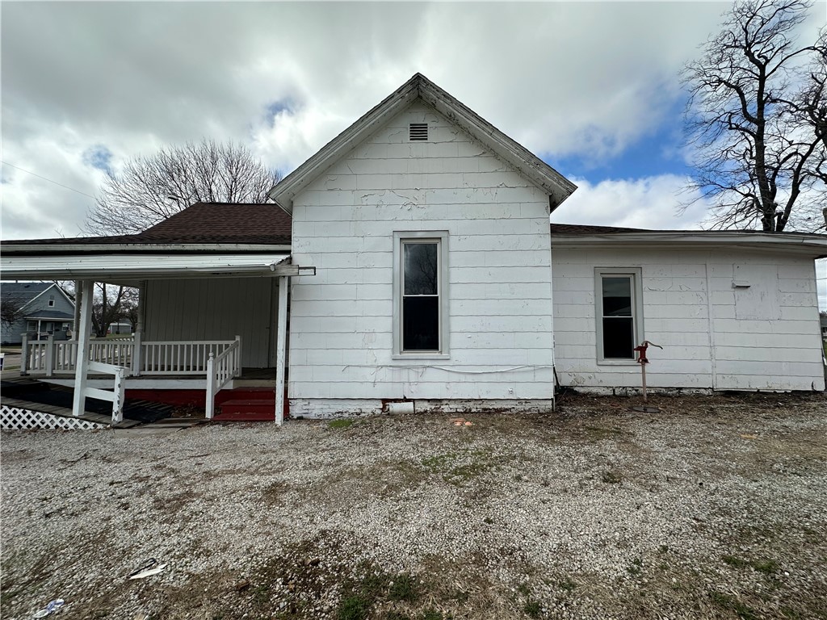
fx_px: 334
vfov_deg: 85.7
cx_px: 414
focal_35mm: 14
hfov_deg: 102.1
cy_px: 310
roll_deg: -0.9
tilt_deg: +4.8
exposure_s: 1/2959
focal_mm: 2.22
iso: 50
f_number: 2.2
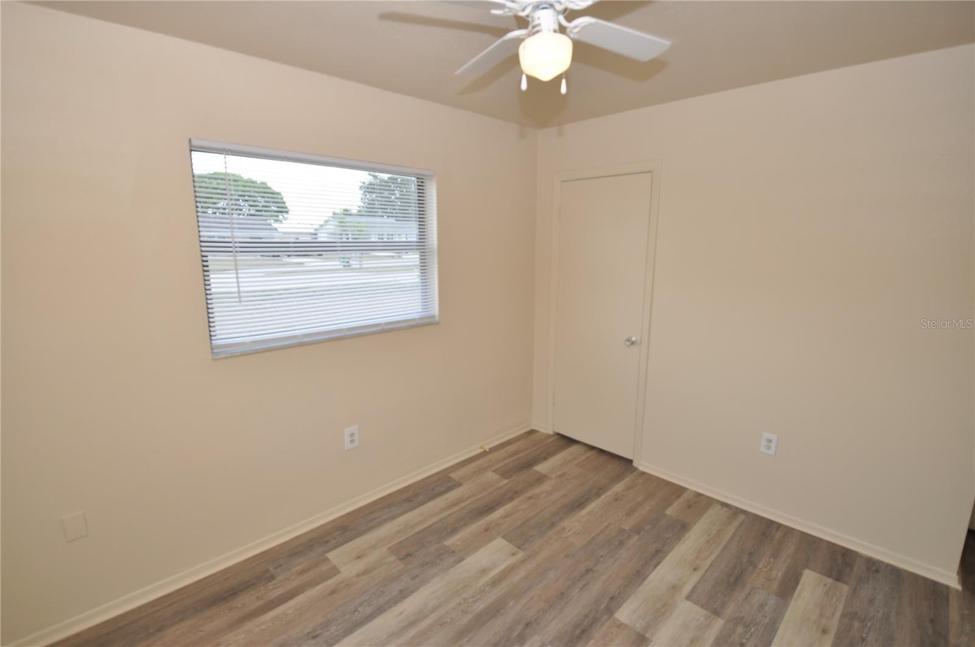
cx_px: 488
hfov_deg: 95.1
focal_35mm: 16
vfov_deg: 71.9
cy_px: 324
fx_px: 446
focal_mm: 11
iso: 200
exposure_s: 1/125
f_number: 5.6
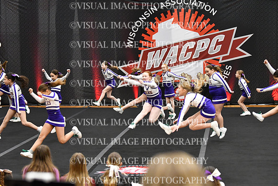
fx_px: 811
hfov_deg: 19.5
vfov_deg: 13.0
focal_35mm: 105
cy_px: 93
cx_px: 139
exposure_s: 1/800
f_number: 2.8
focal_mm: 70
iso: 5000
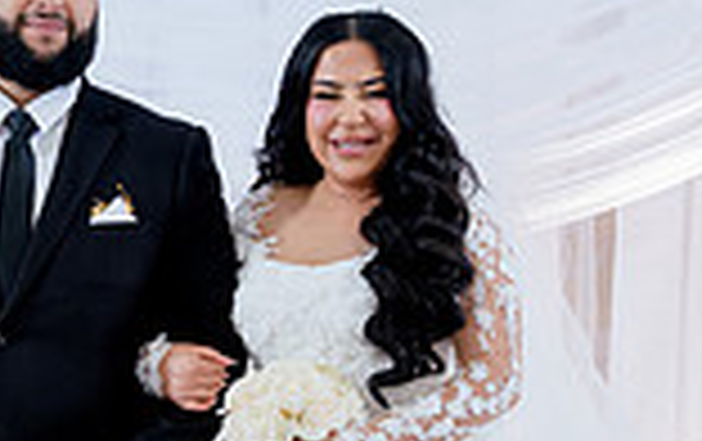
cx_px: 123
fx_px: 4196
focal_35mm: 219
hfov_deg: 9.5
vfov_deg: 6.0
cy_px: 525
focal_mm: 52
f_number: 2.8
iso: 800
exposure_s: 1/160
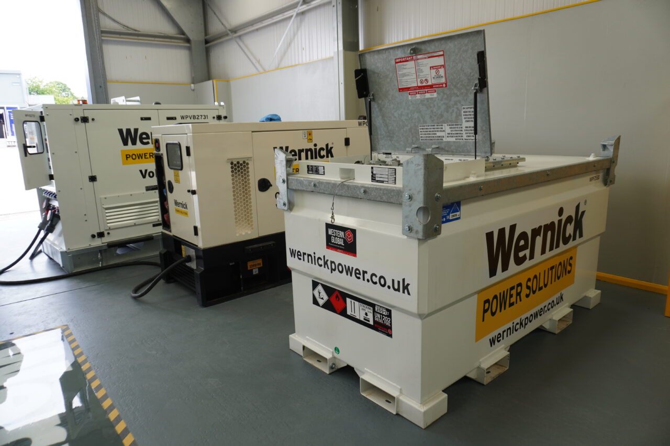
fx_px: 447
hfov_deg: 73.8
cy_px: 223
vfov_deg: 53.1
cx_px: 335
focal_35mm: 24
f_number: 4
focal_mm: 16
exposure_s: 1/160
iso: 200
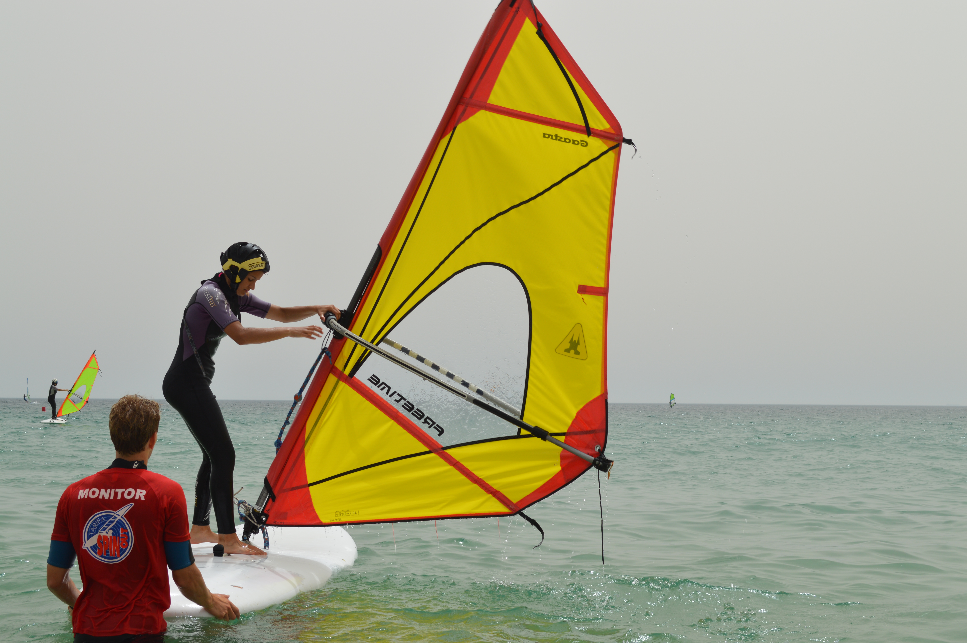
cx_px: 484
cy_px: 322
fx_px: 1409
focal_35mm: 52
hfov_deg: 37.9
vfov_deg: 25.7
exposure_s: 1/320
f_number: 9
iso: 100
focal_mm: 35
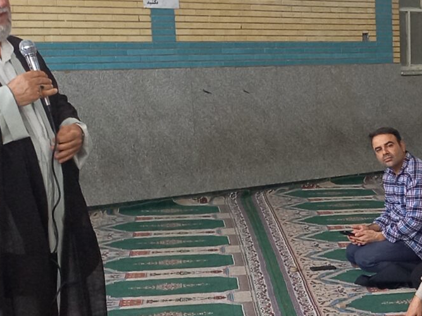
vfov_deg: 15.3
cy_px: 257
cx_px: 599
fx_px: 1170
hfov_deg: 18.5
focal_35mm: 96
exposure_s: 1/50
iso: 200
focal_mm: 4.65
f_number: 1.8
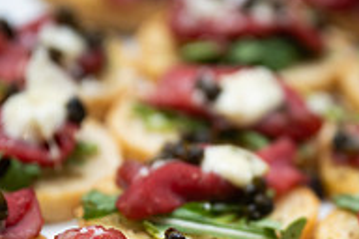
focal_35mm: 211
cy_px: 173
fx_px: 2104
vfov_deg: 6.5
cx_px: 266
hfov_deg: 9.7
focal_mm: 70
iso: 640
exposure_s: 1/200
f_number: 2.8
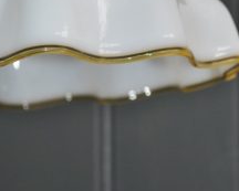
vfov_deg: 9.5
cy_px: 23
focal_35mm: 162
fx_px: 1146
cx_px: 113
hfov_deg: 11.9
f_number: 5.6
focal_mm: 55
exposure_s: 1/60
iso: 720
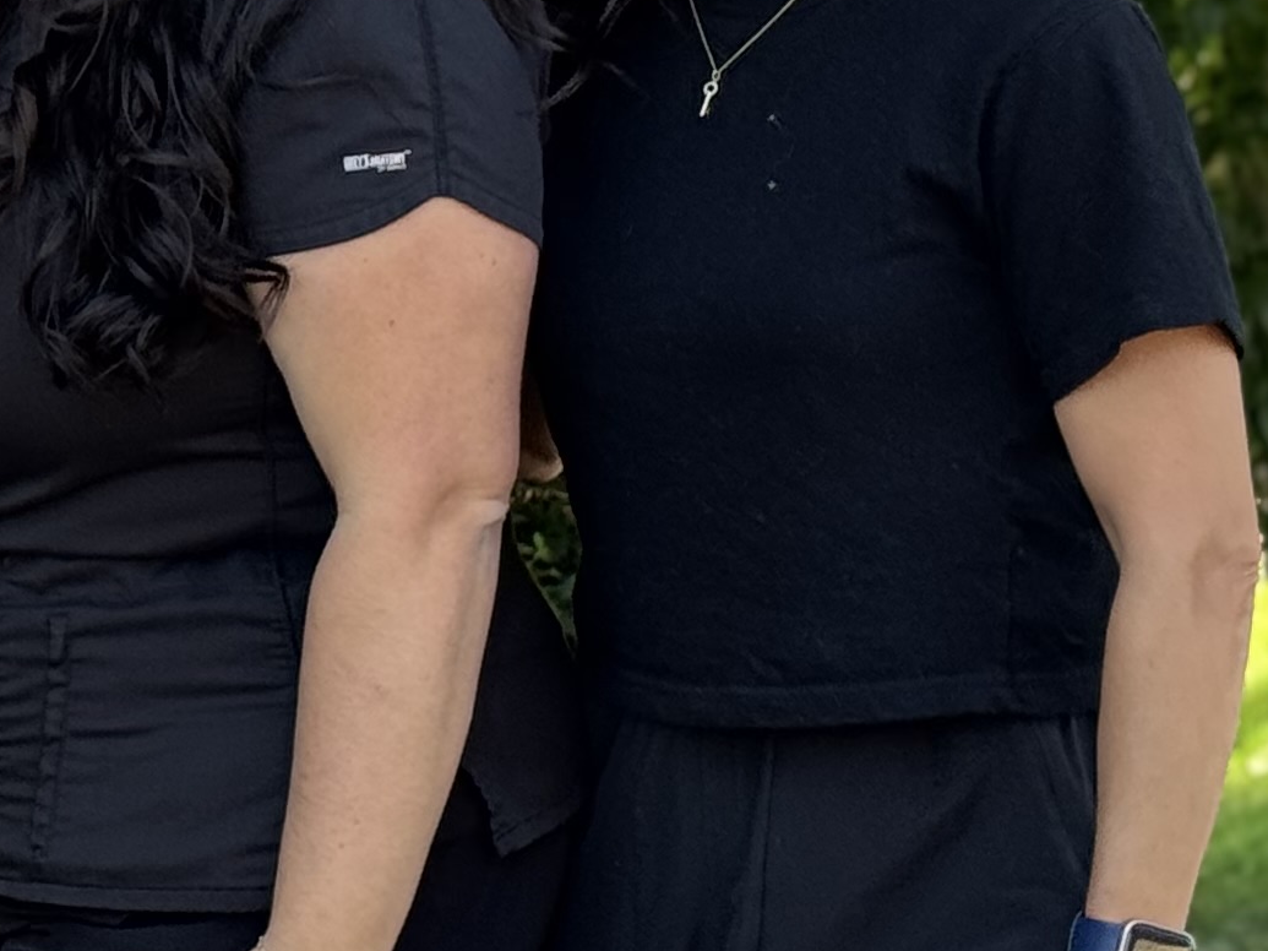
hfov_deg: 10.0
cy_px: -107
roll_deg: -2.2
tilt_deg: -2.1
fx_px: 6849
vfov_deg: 7.9
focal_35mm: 187
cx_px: -989
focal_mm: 6.76
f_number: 1.78
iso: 64
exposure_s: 1/354
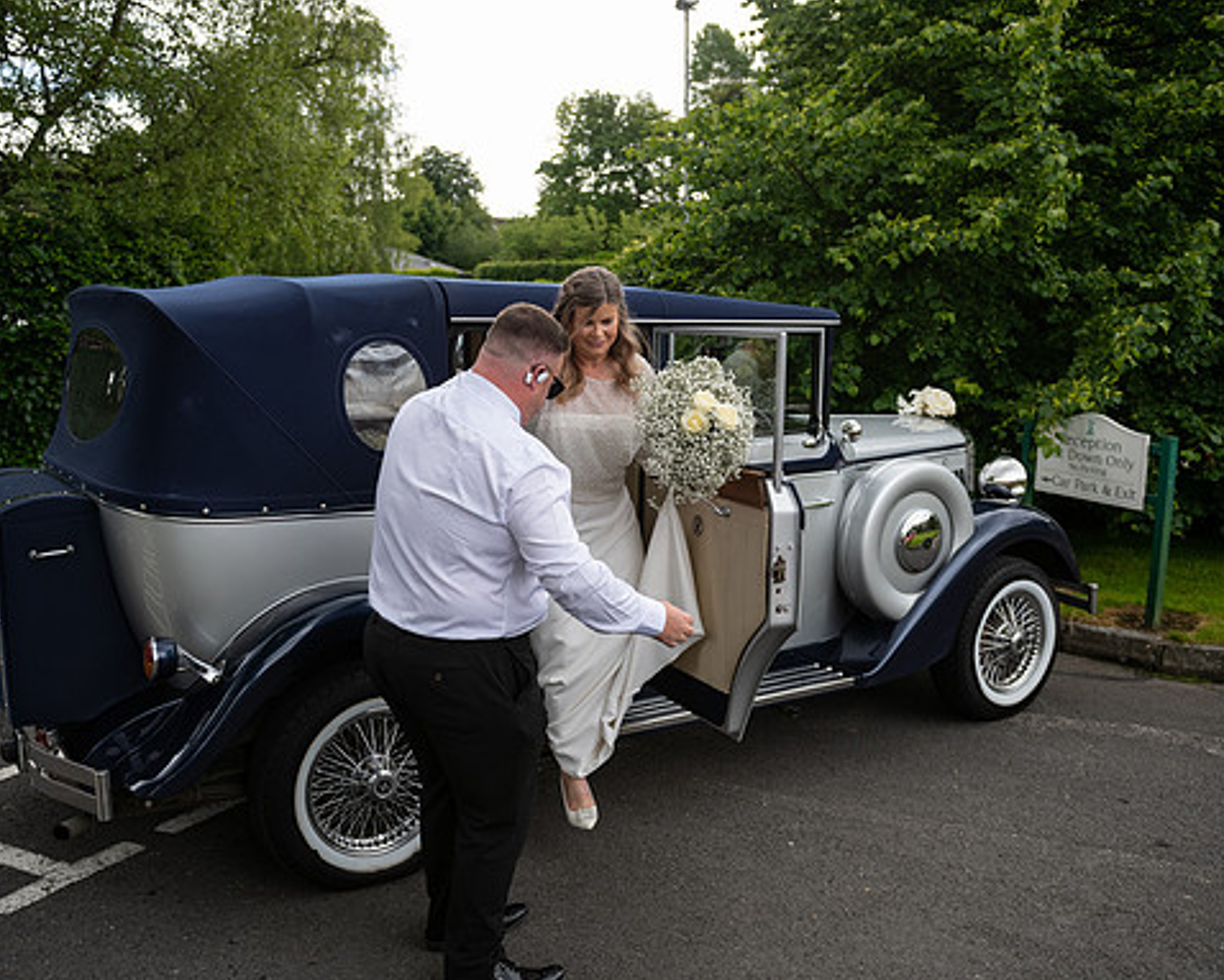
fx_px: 1196
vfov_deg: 44.6
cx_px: 597
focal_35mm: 33
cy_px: 493
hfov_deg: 54.2
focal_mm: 29
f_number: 3.5
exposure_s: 1/800
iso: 320
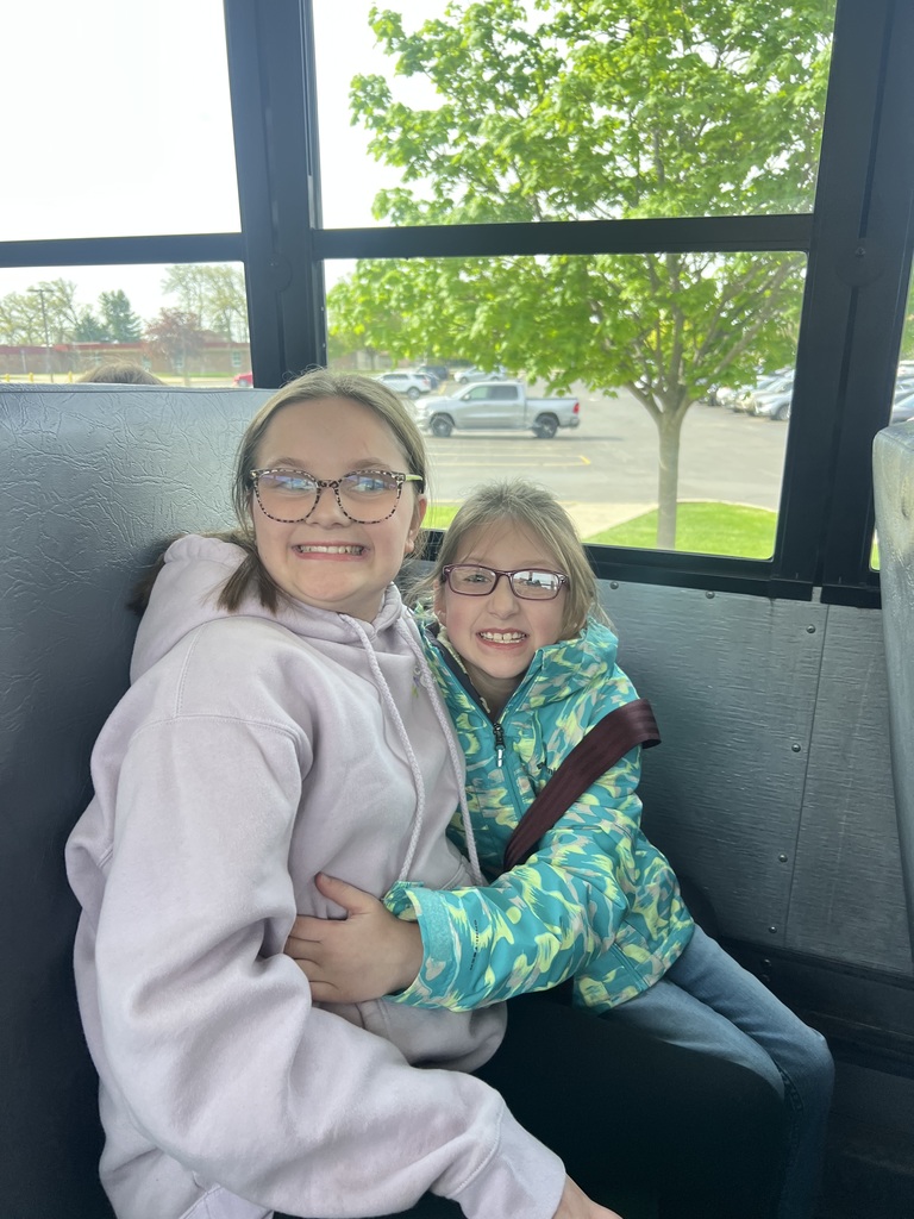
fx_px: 915
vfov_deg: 67.3
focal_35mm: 26
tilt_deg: -16.3
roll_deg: -0.3
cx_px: 457
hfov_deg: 53.1
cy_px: 610
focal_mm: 5.7
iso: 50
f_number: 1.5
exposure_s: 1/121
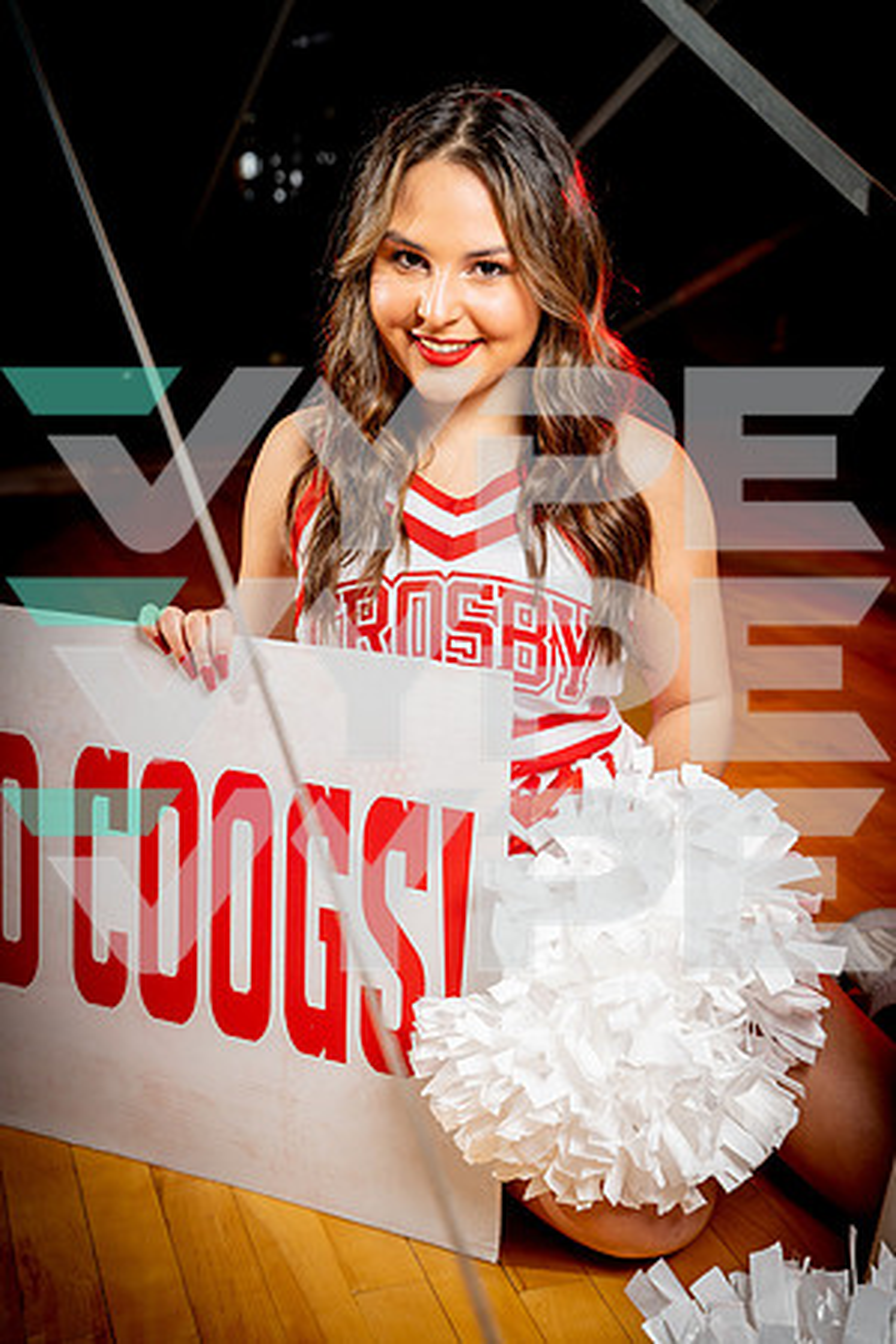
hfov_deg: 26.5
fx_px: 1904
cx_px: 448
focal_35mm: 51
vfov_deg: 38.9
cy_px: 672
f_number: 4.5
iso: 400
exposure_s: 1/250
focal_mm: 51
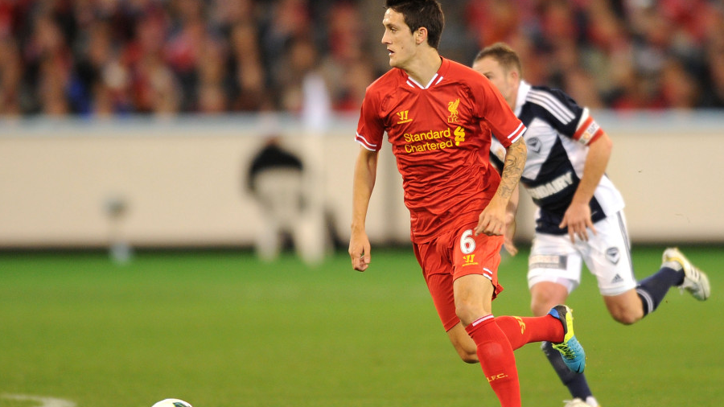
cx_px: 362
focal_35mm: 421
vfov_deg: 2.9
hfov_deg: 5.1
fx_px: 8081
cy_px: 224
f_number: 3.2
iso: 1600
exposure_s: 1/1000
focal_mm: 400
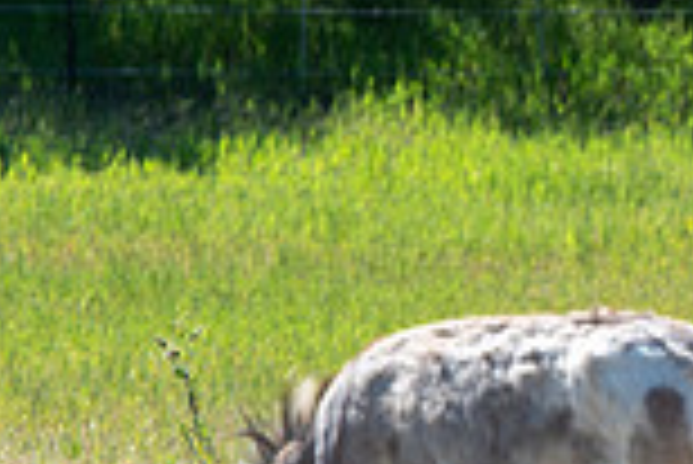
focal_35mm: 754
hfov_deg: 2.7
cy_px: 430
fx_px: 14528
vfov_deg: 1.8
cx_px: 940
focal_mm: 200
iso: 250
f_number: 5.6
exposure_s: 1/500
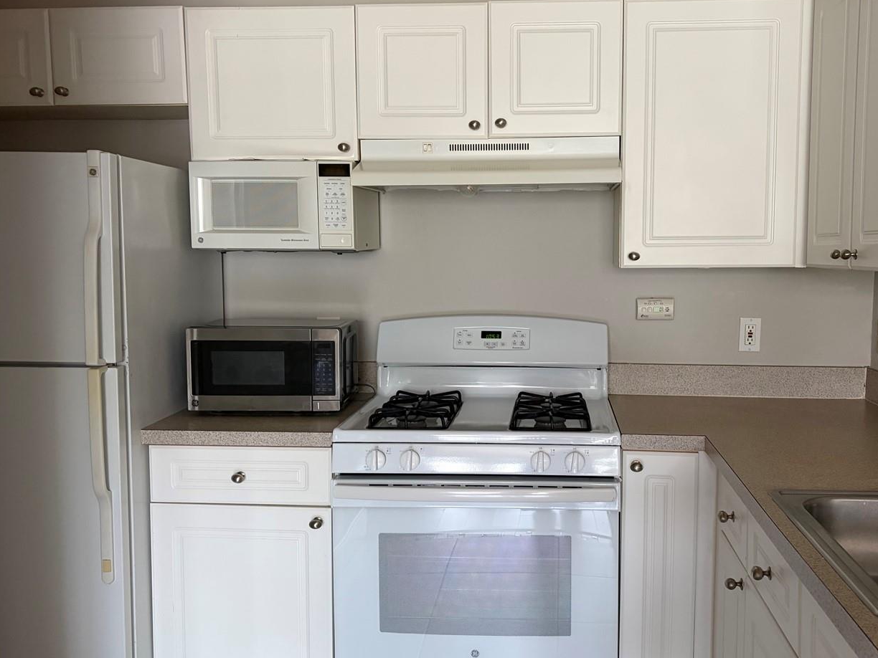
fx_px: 862
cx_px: 503
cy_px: 320
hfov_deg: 53.8
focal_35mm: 34
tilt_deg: -5.3
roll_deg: +0.3
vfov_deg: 41.8
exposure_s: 1/60
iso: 200
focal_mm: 5.96
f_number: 1.6
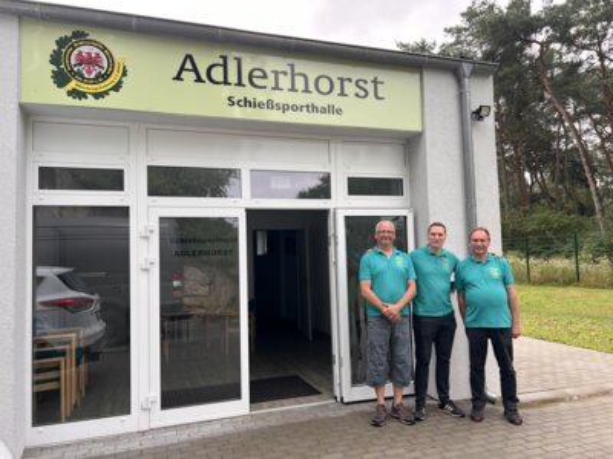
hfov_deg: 67.3
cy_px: 230
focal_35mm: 26
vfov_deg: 53.1
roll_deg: +2.0
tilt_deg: +2.5
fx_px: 460
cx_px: 306
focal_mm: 5.7
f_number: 1.5
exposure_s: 1/748
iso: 50
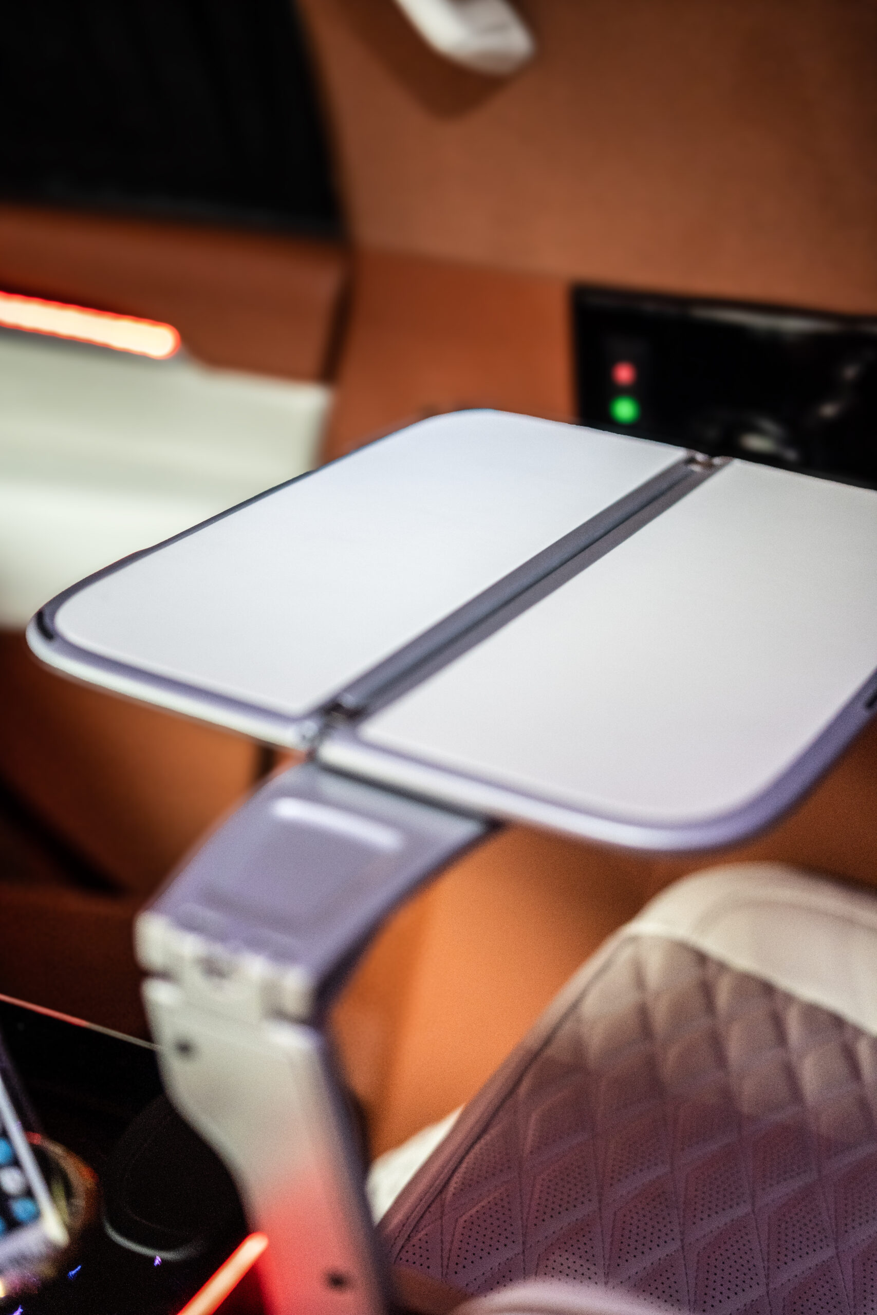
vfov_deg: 39.6
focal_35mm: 50
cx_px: 438
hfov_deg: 27.0
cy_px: 658
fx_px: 1827
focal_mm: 50
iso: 6400
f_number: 1.8
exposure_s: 1/80
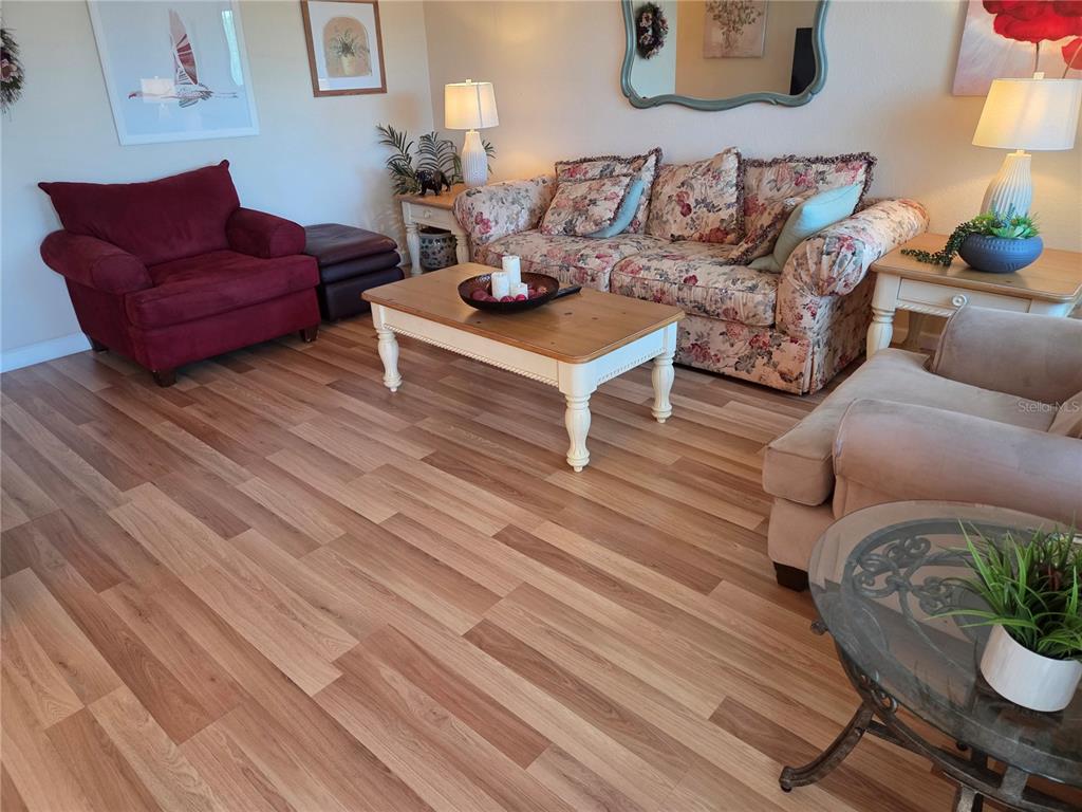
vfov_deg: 58.9
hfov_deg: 73.9
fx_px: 719
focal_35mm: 23
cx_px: 541
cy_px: 406
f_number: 1.8
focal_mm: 5.4
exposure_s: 1/120
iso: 400
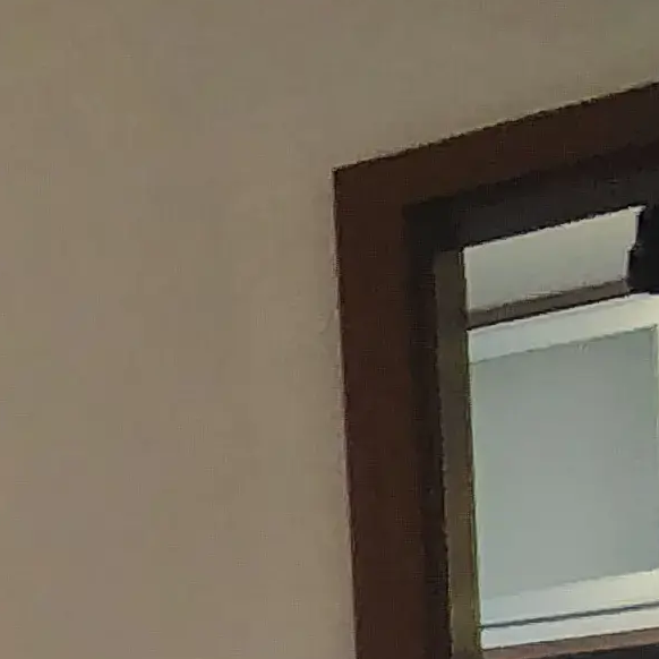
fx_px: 2175
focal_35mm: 101
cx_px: -1580
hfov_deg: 9.8
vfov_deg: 15.6
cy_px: 1046
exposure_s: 1/60
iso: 371
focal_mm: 2.13
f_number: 2.2
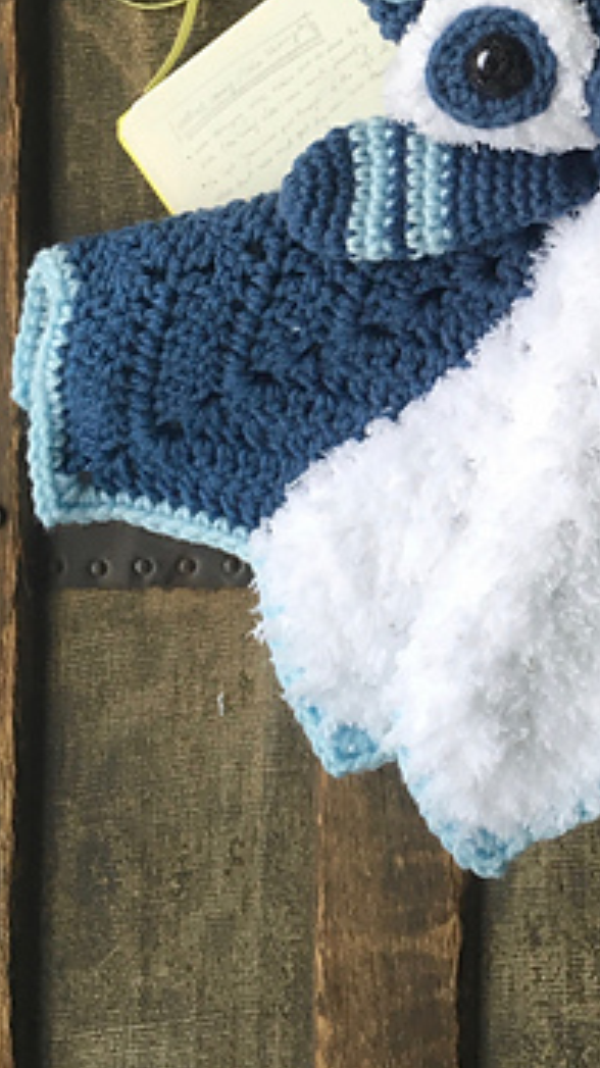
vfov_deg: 34.8
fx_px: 1642
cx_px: 634
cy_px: 202
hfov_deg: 19.9
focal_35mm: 58
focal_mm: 4.15
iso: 32
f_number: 2.2
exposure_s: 1/30
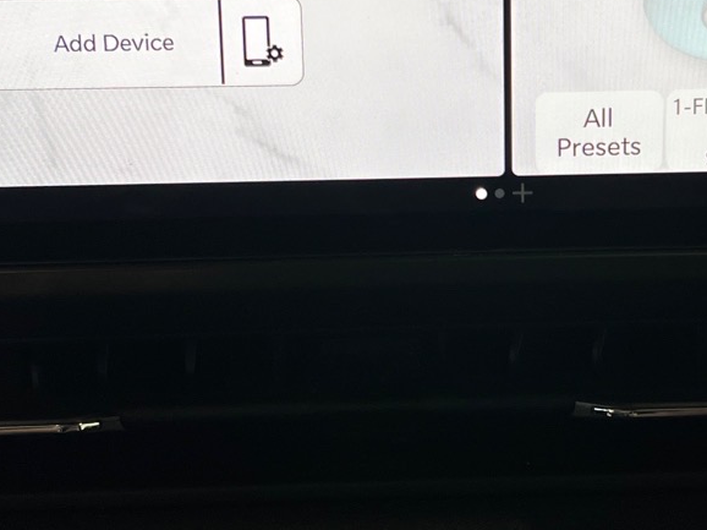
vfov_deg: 20.3
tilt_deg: -21.7
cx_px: 438
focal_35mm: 72
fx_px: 1470
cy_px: 168
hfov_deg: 27.0
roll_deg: +0.1
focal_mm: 5.7
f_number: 1.5
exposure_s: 1/120
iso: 80
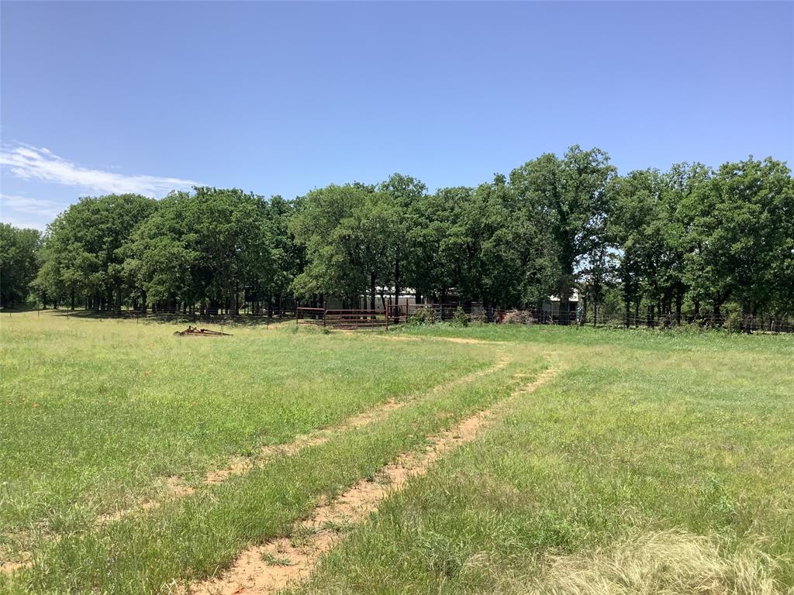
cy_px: 298
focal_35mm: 31
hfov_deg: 58.4
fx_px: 711
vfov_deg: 45.4
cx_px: 397
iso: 25
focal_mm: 3.3
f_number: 2.4
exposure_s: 1/1018
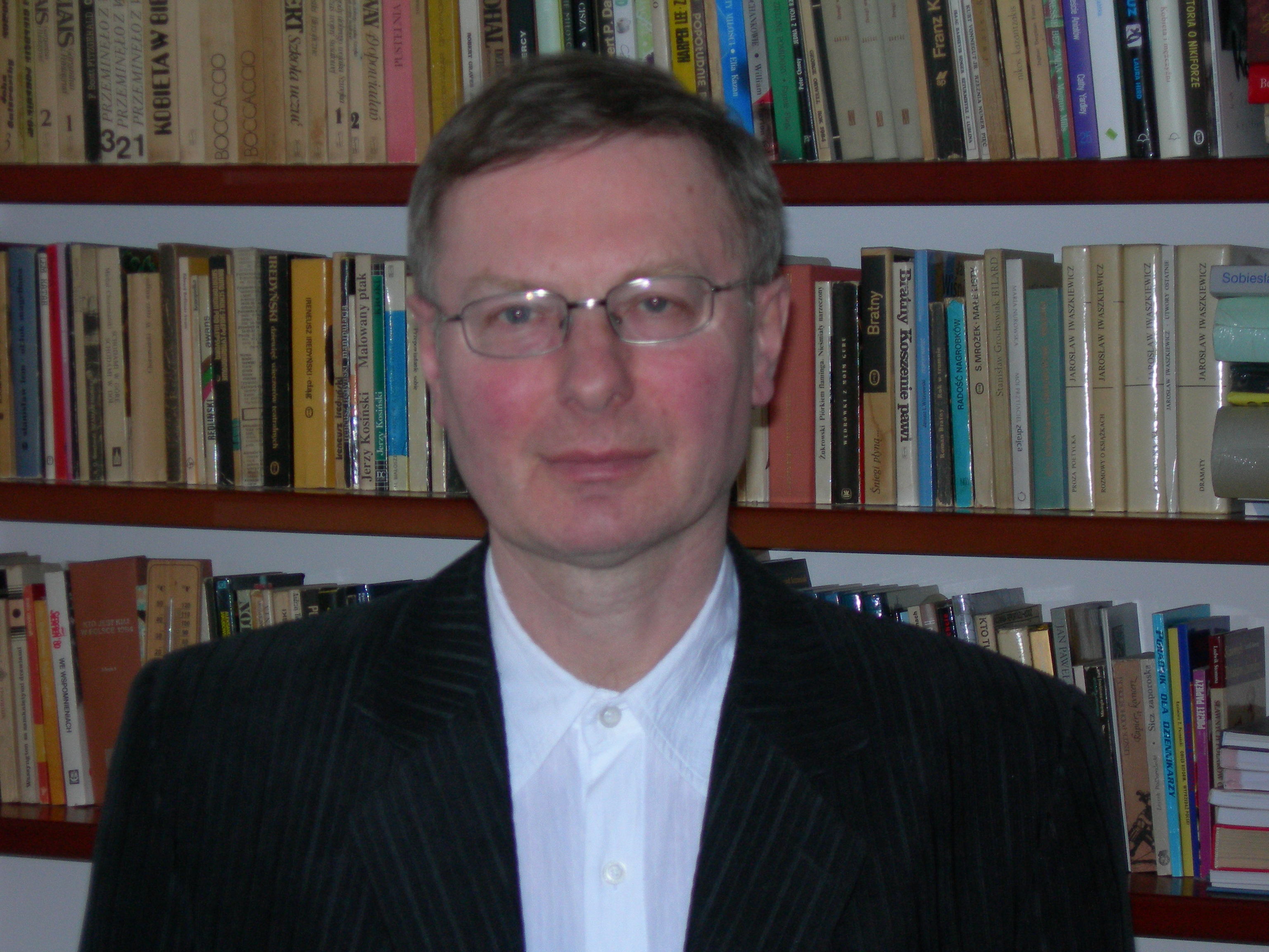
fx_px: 4179
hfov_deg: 17.3
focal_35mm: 114
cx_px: 634
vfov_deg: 13.0
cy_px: 476
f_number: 4.9
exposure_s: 1/60.1
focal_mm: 23.4
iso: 180
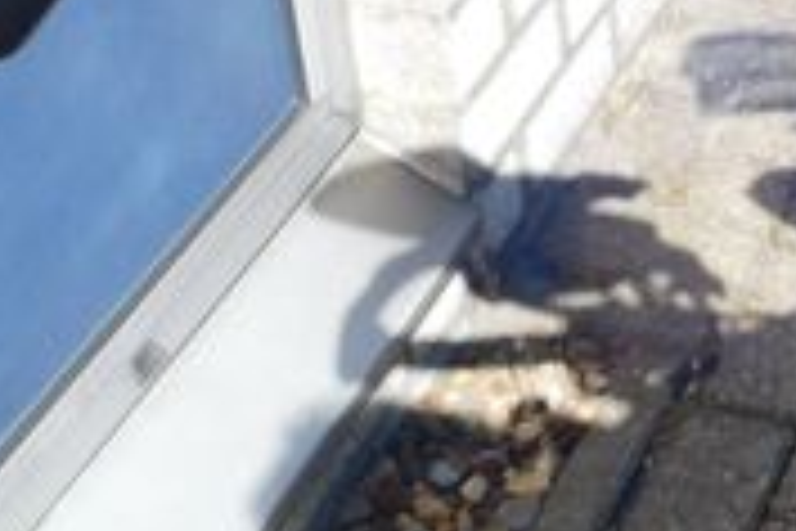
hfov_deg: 21.3
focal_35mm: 94
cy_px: -99
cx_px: 688
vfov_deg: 14.1
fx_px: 2078
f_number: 3.1
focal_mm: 4.5
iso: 125
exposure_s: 1/1000
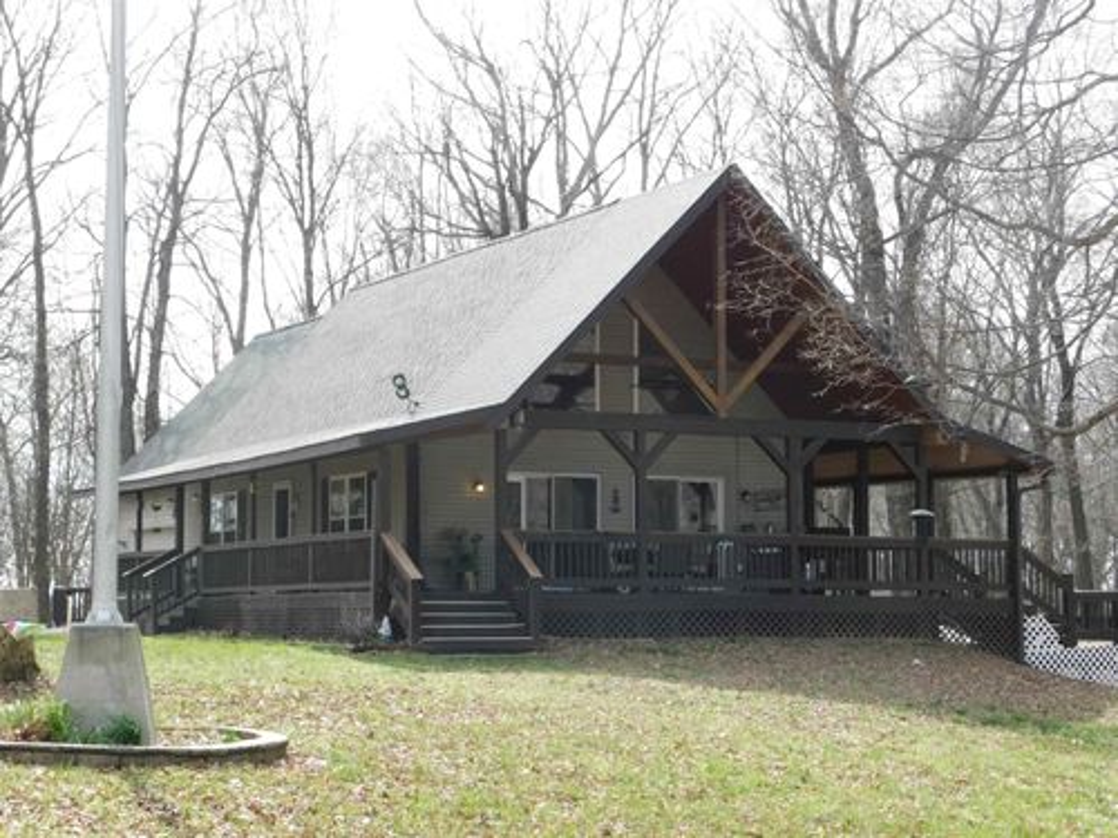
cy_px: 419
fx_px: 2293
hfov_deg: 27.4
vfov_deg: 20.7
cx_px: 559
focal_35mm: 71
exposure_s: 1/200
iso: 125
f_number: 4.3
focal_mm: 12.6
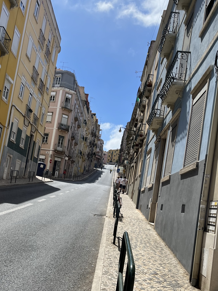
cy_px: 170
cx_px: 90
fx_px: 302
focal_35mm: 36
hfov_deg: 39.5
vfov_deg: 51.1
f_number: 1.6
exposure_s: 1/4854
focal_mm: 5.1
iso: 50
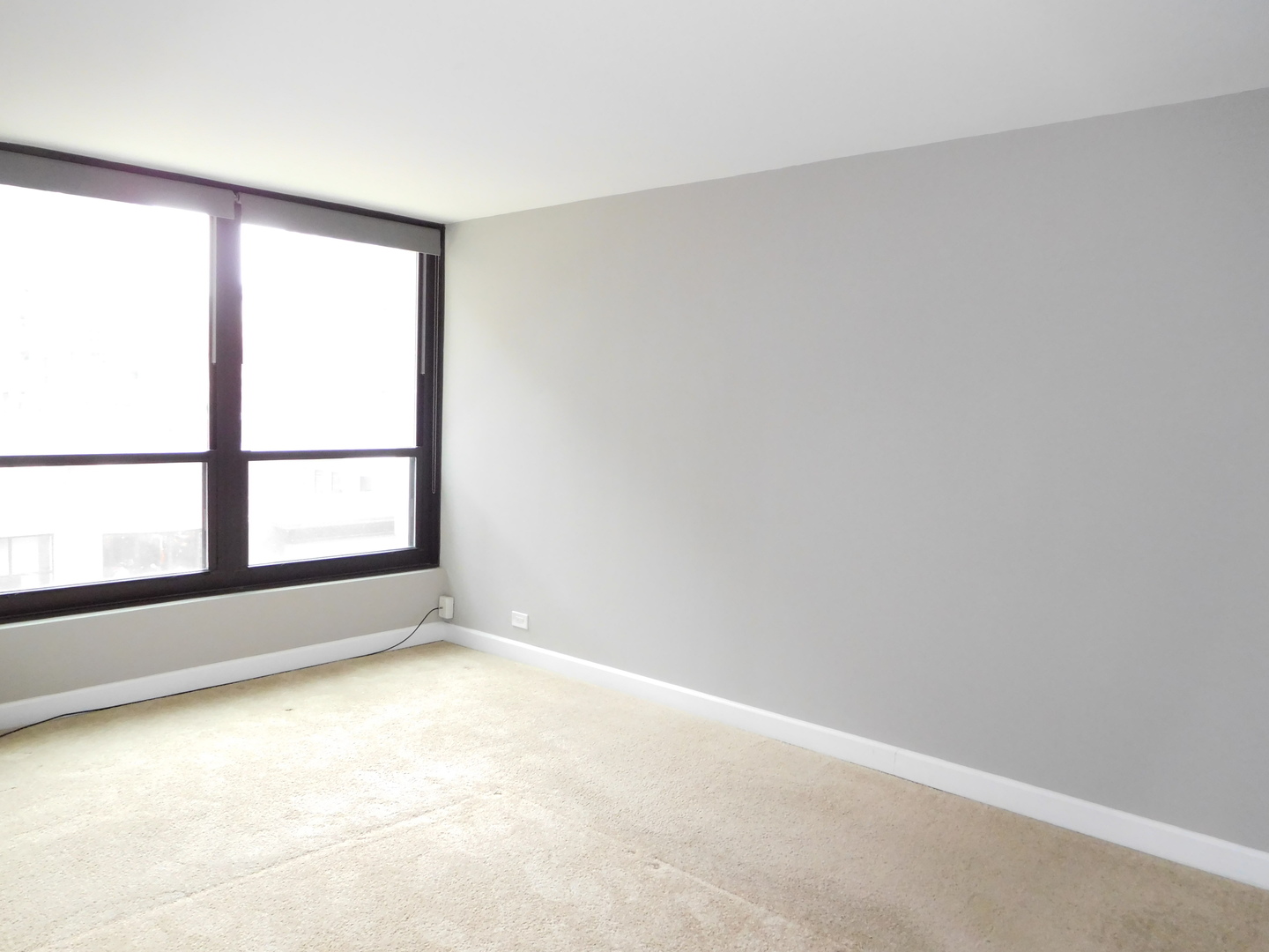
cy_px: 476
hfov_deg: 69.4
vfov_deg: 54.9
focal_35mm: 25
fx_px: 916
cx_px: 634
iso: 500
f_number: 3.4
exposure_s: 1/30
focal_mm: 4.5
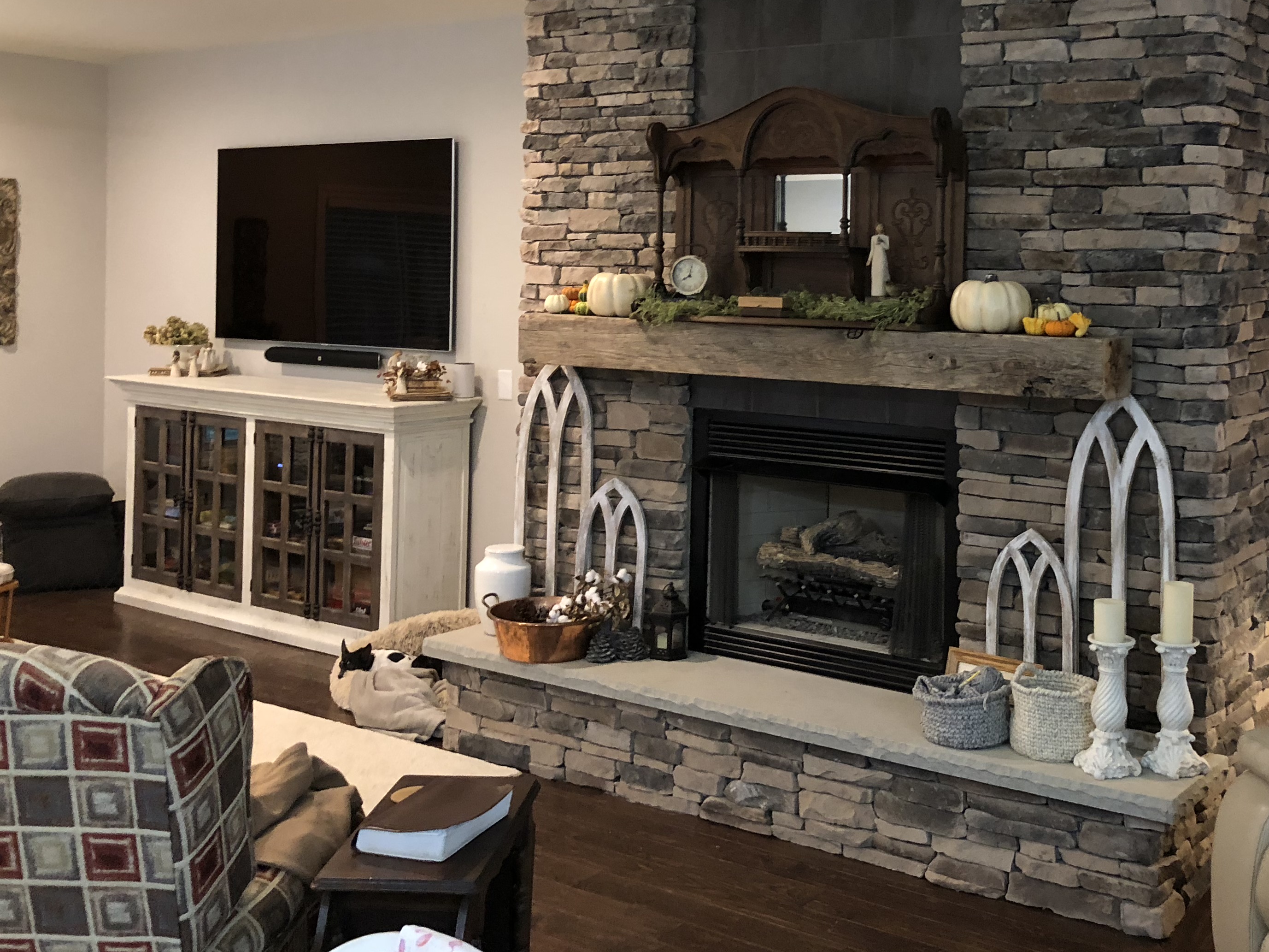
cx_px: 818
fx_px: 1503
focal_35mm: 41
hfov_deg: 45.3
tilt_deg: -0.6
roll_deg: -1.5
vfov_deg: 34.6
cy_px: 272
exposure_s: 1/9
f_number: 1.8
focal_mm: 3.99
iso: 100
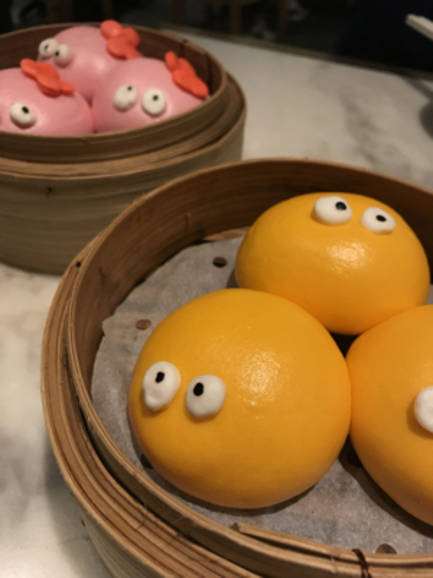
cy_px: 289
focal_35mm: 28
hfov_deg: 49.7
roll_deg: -1.5
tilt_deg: -44.3
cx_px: 216
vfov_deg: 63.4
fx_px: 467
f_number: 1.8
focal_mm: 3.99
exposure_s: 1/33
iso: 40
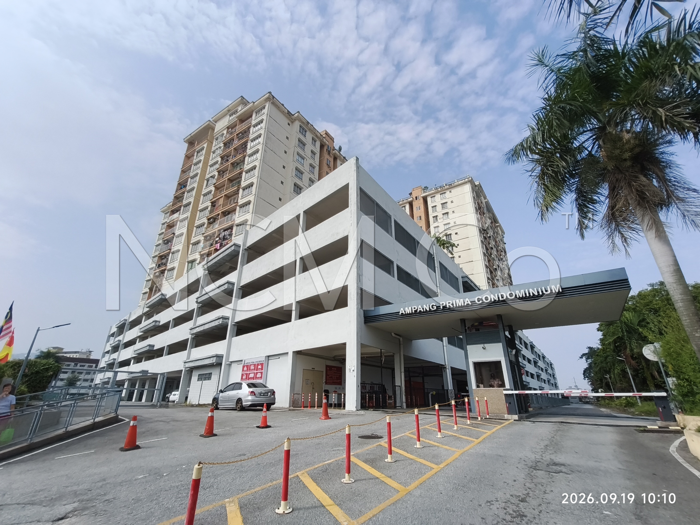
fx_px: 303
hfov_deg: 98.2
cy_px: 262
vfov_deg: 81.7
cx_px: 350
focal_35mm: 15
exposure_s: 1/2179
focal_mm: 1.67
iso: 50
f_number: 2.2
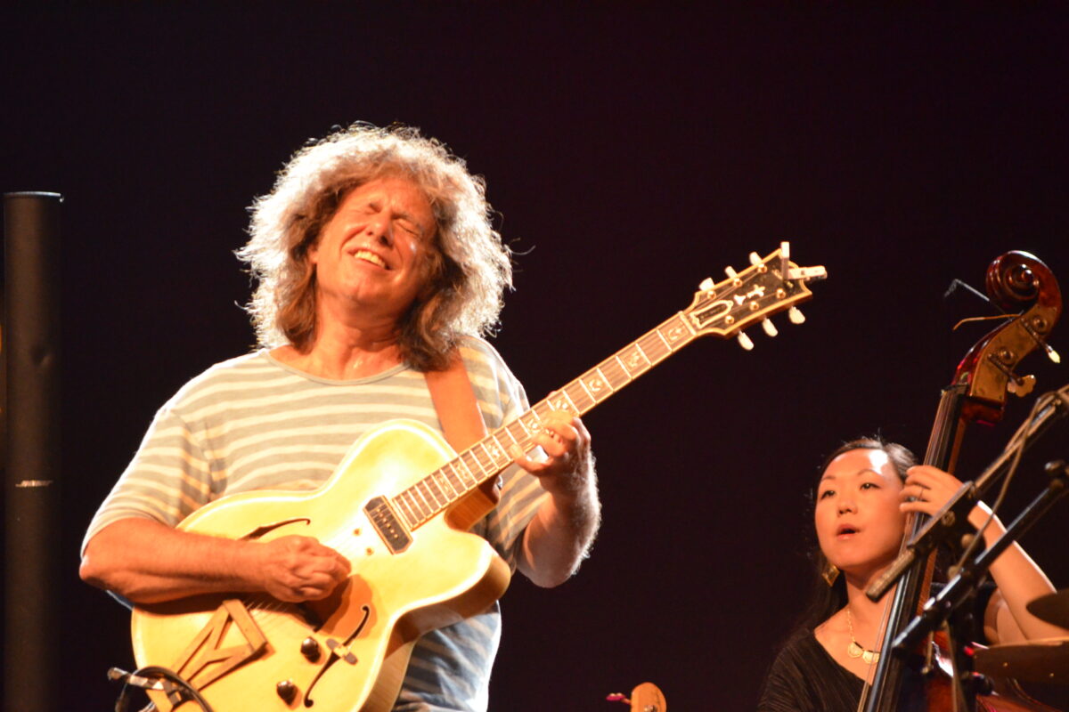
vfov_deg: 6.1
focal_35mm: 225
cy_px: 356
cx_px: 534
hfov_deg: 9.1
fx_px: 6681
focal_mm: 150
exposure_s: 1/80
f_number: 5
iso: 4000
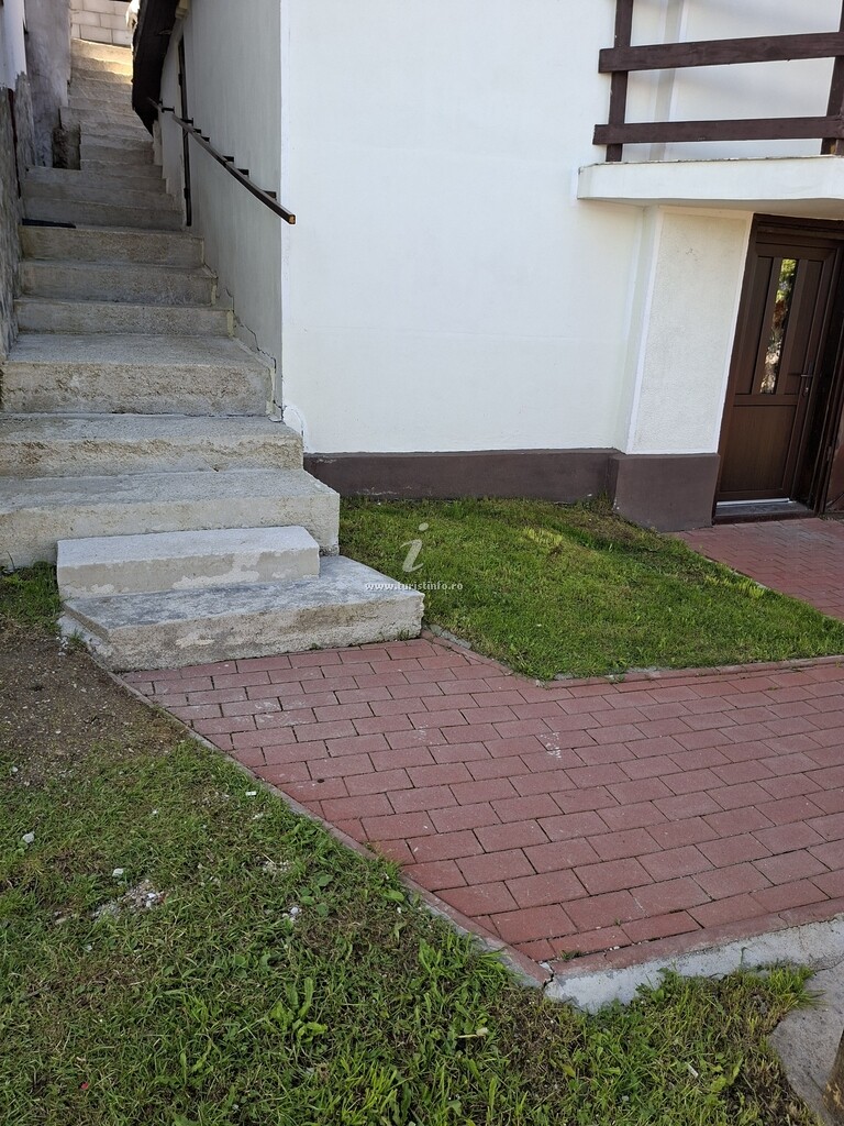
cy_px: 563
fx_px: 748
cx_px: 422
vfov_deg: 73.9
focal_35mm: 23
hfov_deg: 58.9
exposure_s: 1/223
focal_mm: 5.54
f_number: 1.8
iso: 50
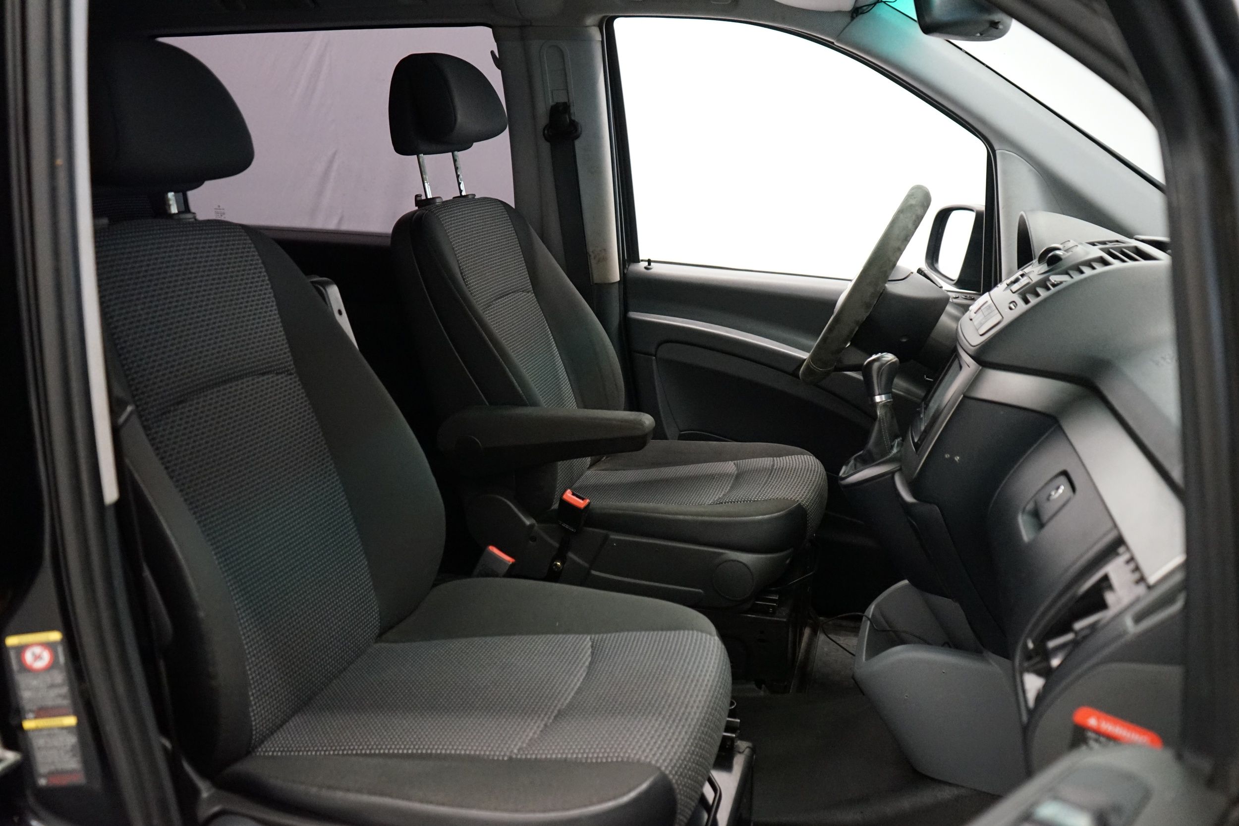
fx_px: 998
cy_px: 413
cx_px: 620
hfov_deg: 63.7
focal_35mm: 29
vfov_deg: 45.0
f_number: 3.5
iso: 5000
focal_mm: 29
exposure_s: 1/160
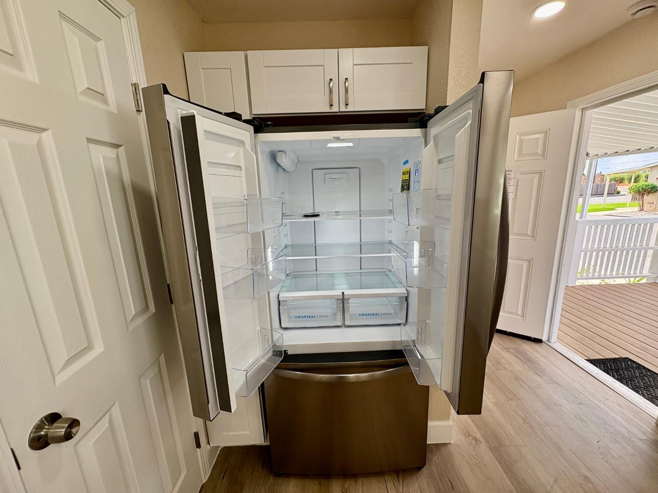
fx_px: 266
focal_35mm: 14
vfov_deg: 85.7
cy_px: 246
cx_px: 329
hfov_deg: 102.1
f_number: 2.2
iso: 64
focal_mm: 2.22
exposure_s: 1/128
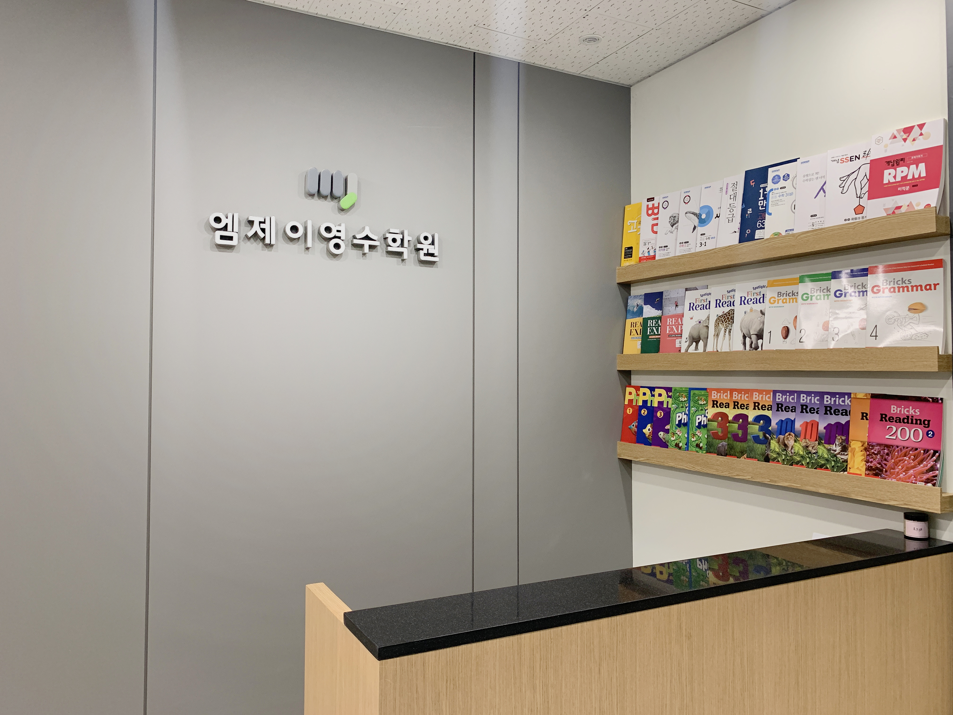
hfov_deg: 67.3
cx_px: 476
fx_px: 716
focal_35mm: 26
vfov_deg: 53.1
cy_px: 358
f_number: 1.8
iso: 100
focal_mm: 4.25
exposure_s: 1/60
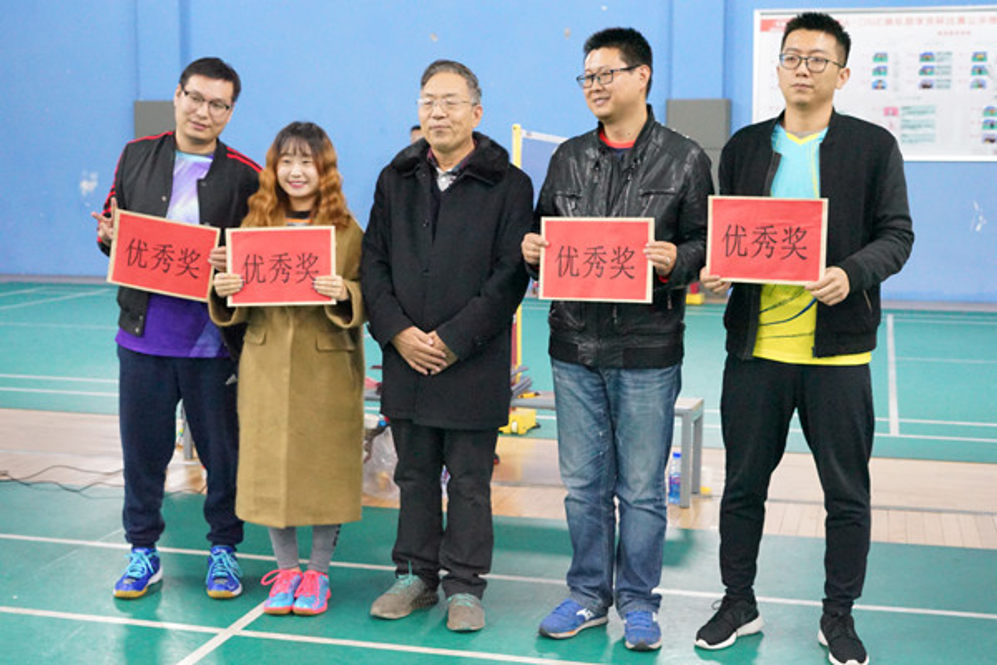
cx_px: 498
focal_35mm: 50
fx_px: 1385
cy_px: 332
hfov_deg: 39.6
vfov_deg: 27.0
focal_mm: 50
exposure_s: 1/160
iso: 12800
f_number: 5.6
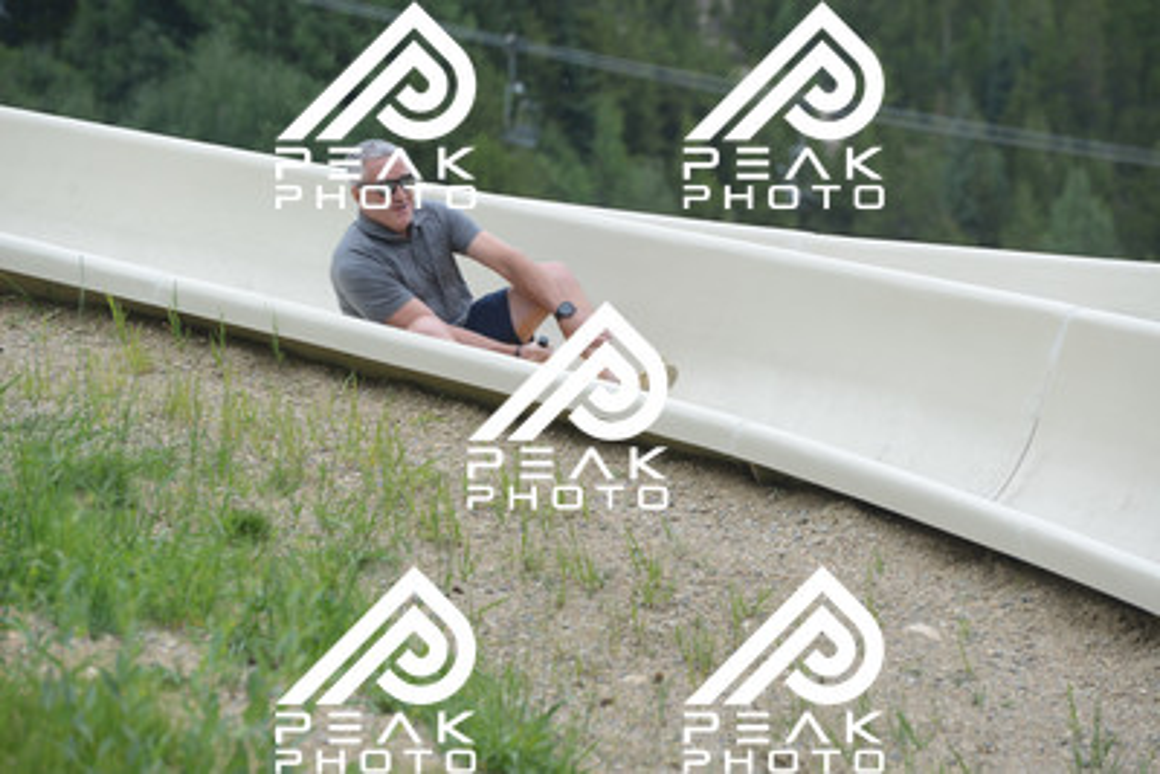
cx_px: 580
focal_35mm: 195
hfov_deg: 10.5
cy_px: 387
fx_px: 6285
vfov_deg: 7.0
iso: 450
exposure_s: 1/640
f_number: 6.3
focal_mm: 195
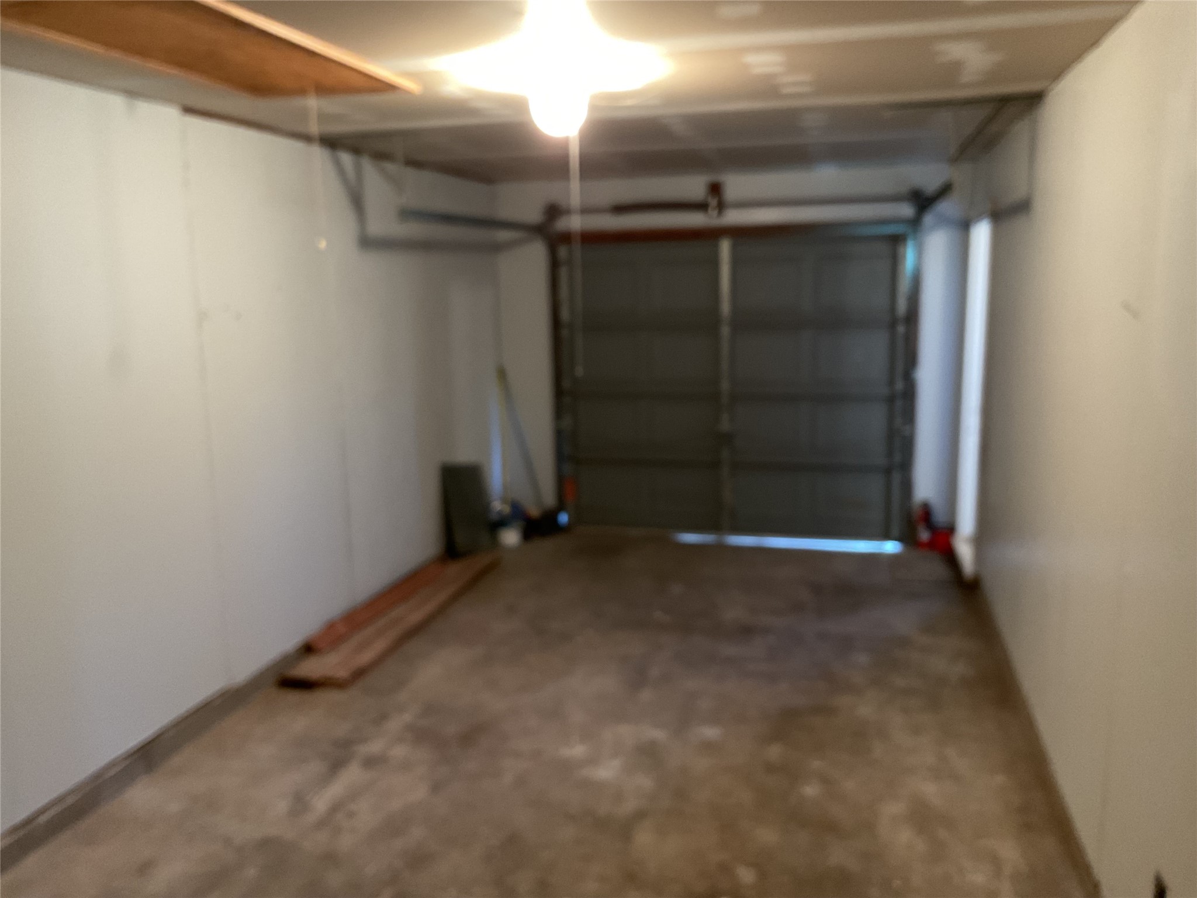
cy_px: 449
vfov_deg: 48.2
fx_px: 1003
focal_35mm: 29
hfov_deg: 61.7
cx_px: 598
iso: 500
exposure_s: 1/24
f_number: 1.8
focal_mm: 3
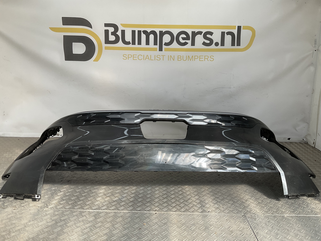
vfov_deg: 48.2
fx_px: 269
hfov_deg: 61.7
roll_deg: -2.1
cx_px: 160
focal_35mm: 29
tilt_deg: -14.3
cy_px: 120
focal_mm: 3
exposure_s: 1/495
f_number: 1.8
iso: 16
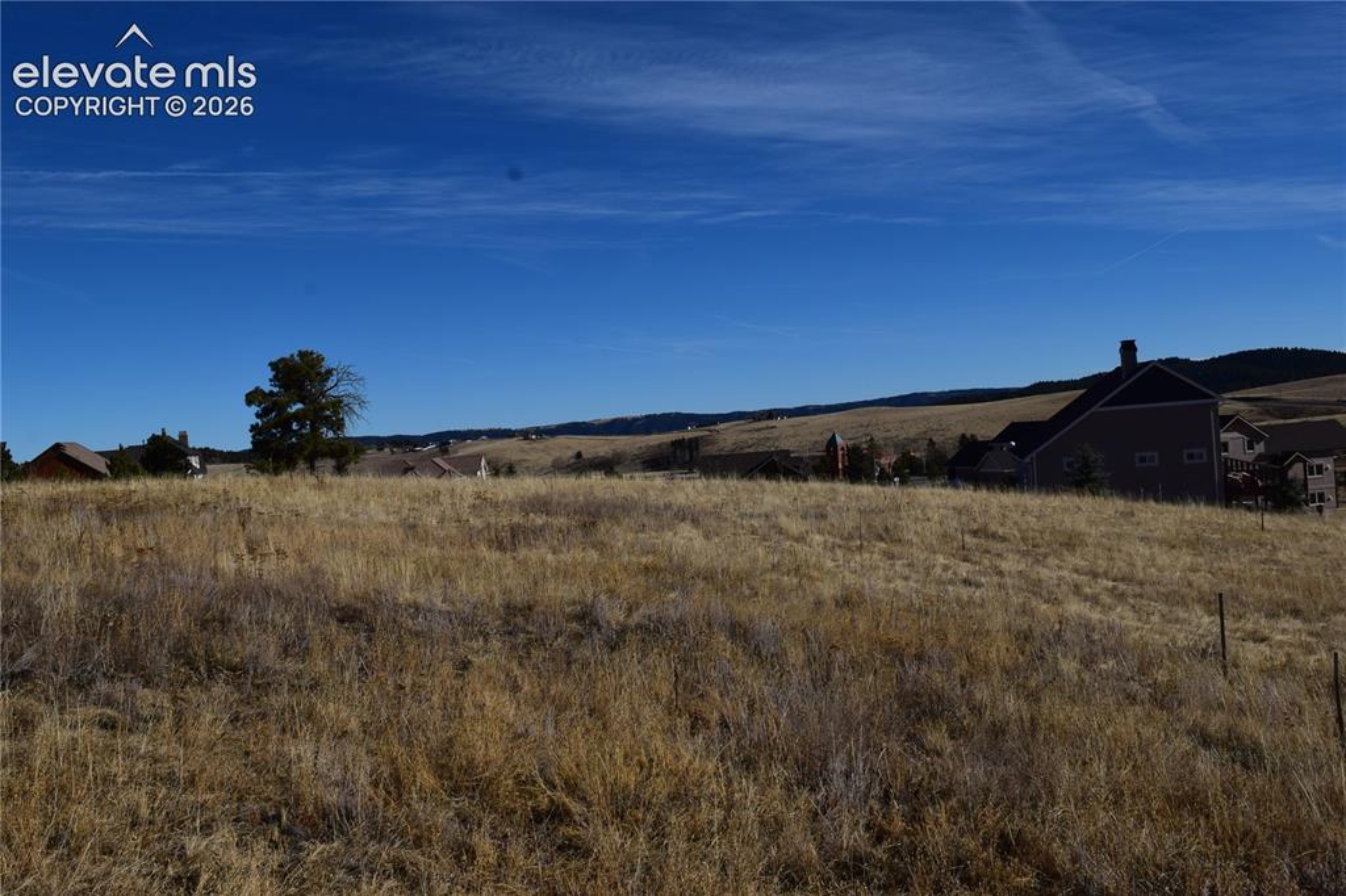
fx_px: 1402
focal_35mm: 38
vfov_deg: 35.5
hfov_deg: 51.3
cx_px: 673
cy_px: 448
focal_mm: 25
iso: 200
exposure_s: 1/500
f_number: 11
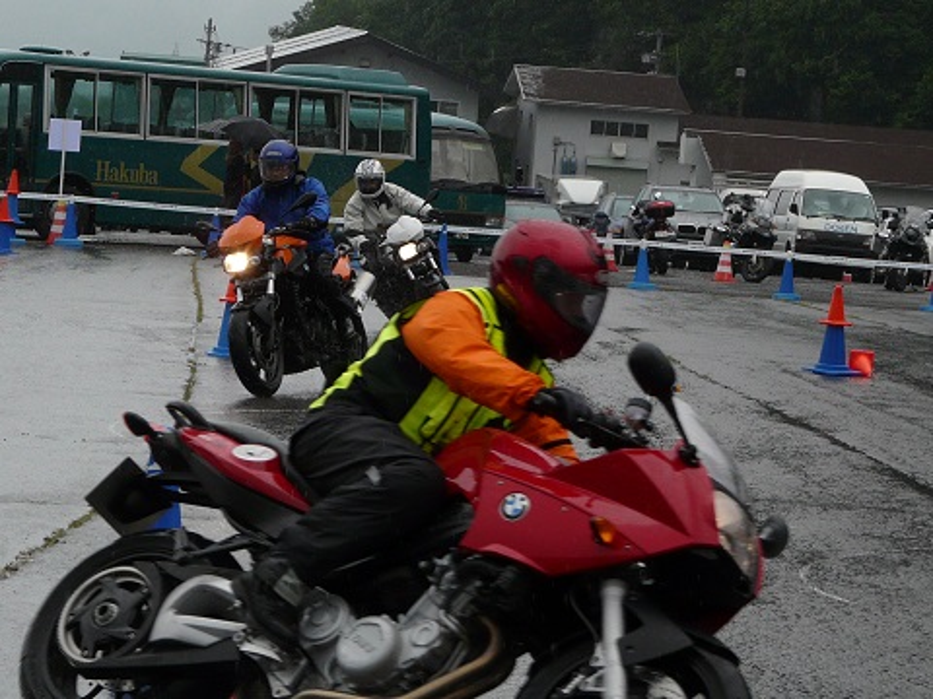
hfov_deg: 11.9
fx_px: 4474
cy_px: 350
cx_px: 466
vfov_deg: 8.9
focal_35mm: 166
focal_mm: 17
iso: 100
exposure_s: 1/500
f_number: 3.6
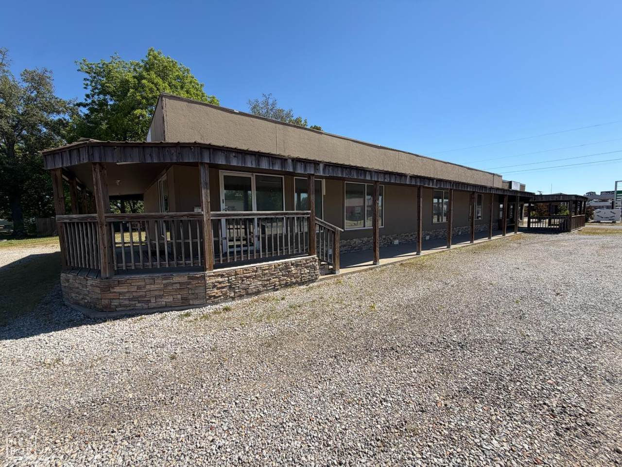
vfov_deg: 85.7
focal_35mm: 14
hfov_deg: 102.1
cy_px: 234
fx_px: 252
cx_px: 311
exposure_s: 1/770
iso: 25
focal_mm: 2.22
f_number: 2.2
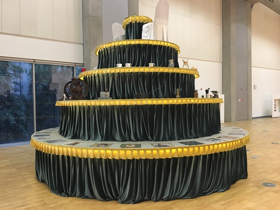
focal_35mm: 29
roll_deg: +1.0
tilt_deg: -0.2
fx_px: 235
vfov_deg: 48.2
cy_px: 105
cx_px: 140
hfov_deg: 61.7
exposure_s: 1/30
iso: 160
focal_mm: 4.15
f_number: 2.2
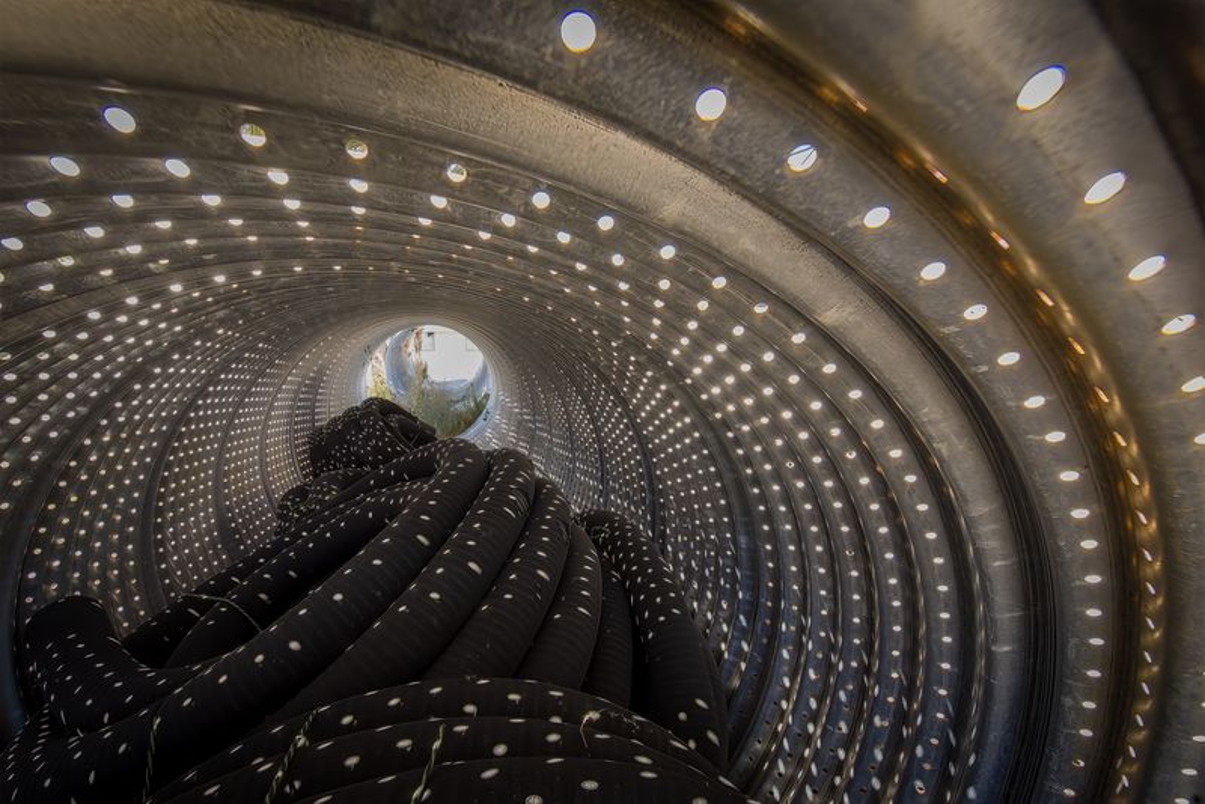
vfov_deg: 81.3
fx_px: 469
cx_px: 602
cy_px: 402
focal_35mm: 14
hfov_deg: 104.2
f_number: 10
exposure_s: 1/15
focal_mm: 14
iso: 200
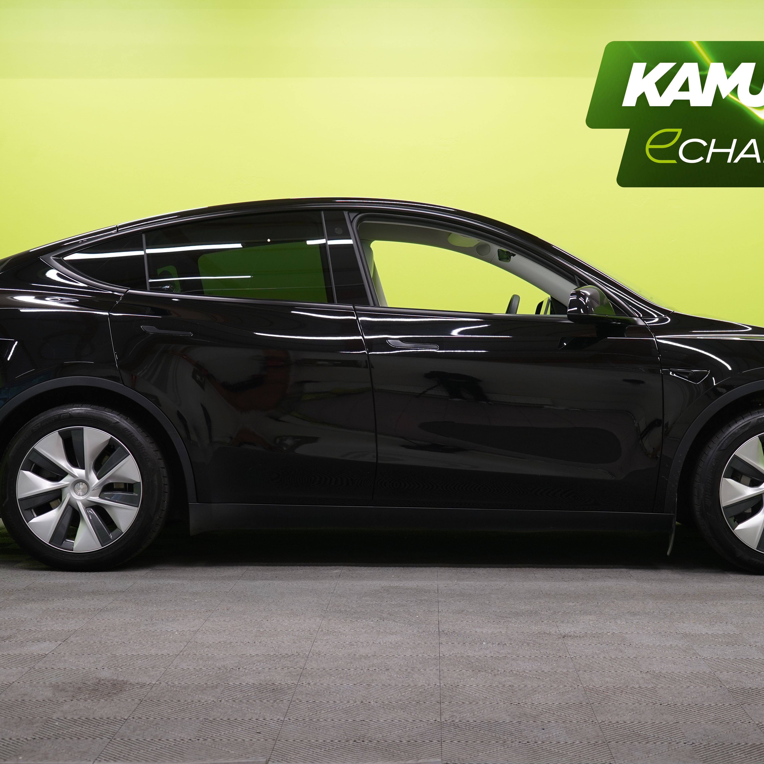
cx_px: 419
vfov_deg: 28.6
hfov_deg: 28.6
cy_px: 382
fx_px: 1498
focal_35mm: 60
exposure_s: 1/30
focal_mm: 47
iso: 400
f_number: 4.5
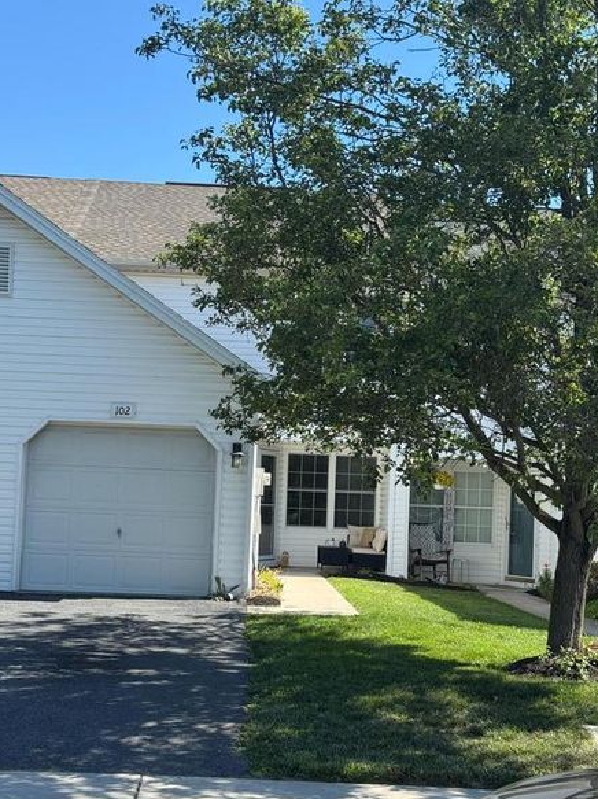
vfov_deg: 34.9
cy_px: 456
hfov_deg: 26.5
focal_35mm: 55
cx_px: 274
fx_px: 1268
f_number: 1.78
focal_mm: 6.76
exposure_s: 1/1770
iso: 64
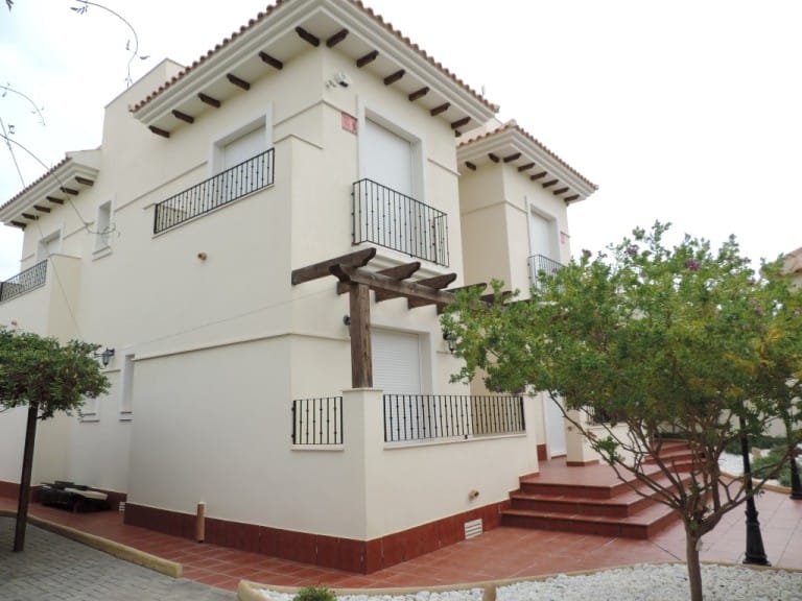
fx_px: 556
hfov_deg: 71.6
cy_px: 300
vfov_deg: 56.8
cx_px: 401
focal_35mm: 24
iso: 80
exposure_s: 1/500
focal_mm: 4.3
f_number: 3
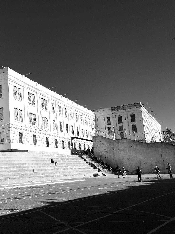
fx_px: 256
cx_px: 23
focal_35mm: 38
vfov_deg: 49.0
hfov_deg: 35.8
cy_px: 118
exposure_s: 1/4000
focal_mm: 4
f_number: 1.8
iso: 25
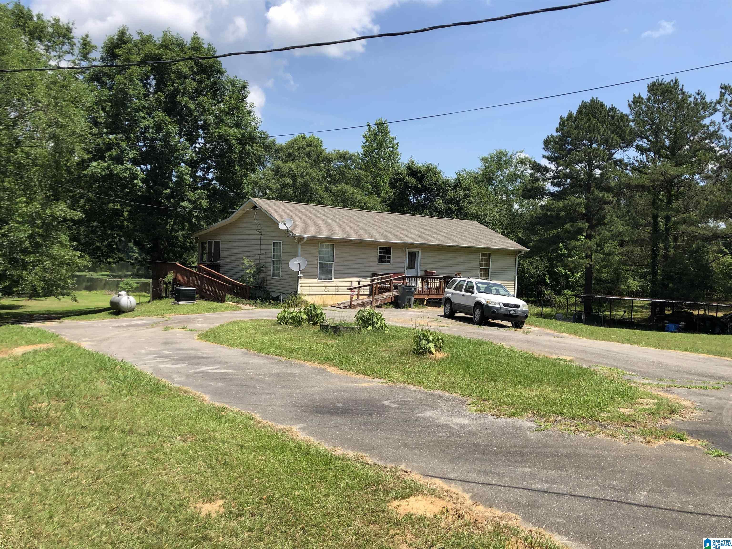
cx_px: 366
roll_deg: -1.8
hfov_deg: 63.4
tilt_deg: -2.2
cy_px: 274
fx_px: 592
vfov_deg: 49.7
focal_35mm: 28
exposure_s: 1/1675
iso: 20
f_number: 1.8
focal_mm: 3.99
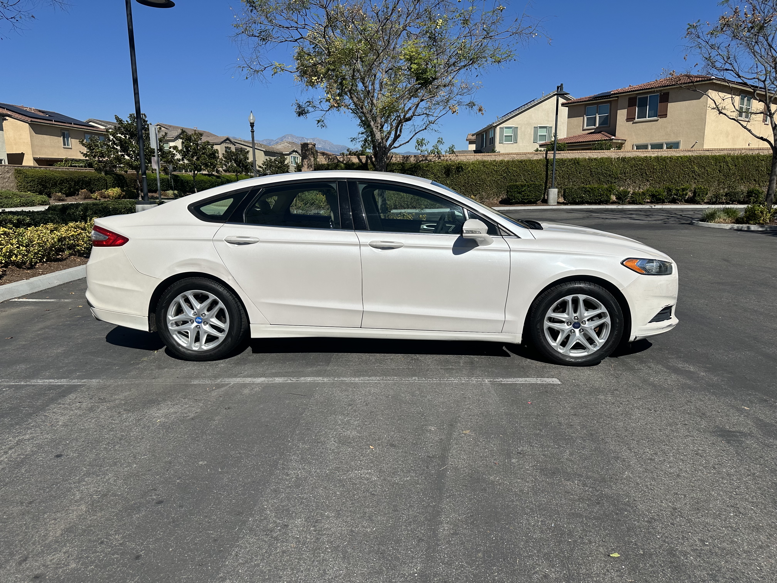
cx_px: 388
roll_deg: +0.0
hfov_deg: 71.6
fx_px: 539
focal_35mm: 24
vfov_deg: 56.8
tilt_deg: -10.7
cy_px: 292
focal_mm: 6.86
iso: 80
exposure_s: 1/9709
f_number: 1.78
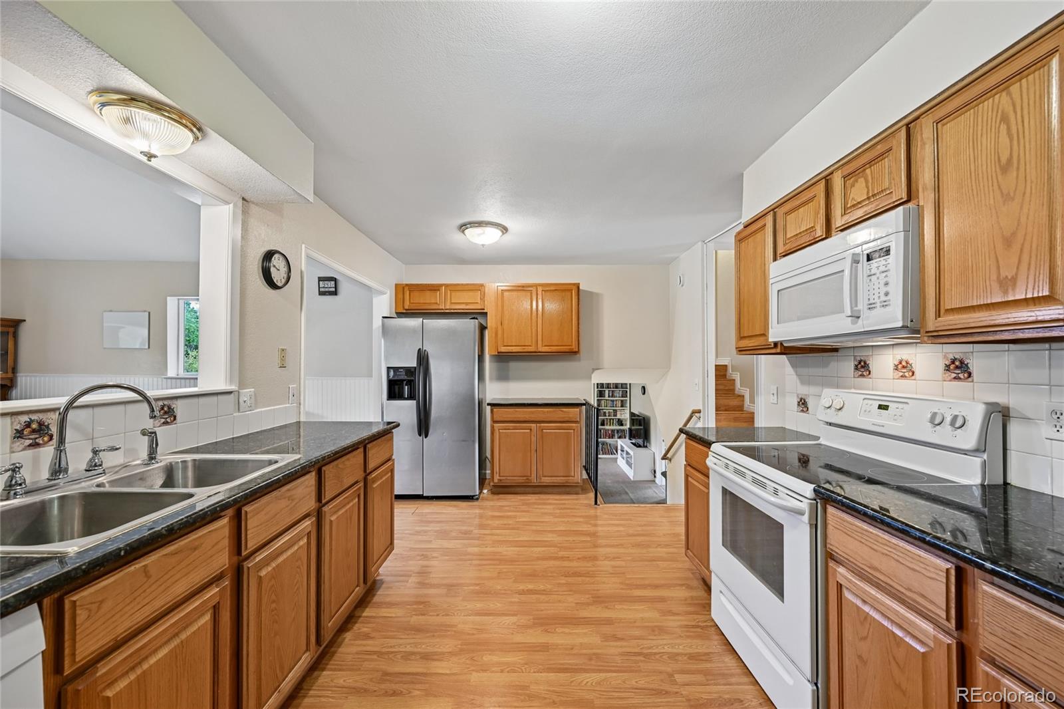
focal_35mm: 14
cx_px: 532
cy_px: 354
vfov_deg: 81.2
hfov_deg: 104.3
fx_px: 414
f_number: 8
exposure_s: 1/8
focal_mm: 14
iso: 400
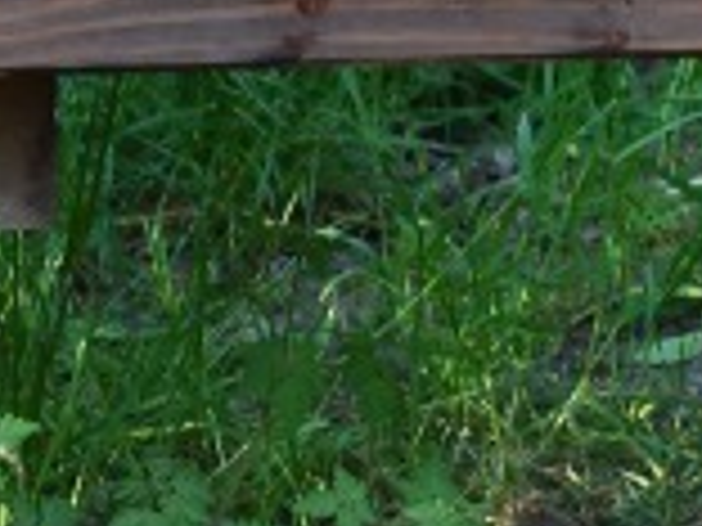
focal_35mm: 443
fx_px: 8984
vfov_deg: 3.3
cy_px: -306
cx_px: 950
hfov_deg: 4.5
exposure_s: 1/160
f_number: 5.6
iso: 1000
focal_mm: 60
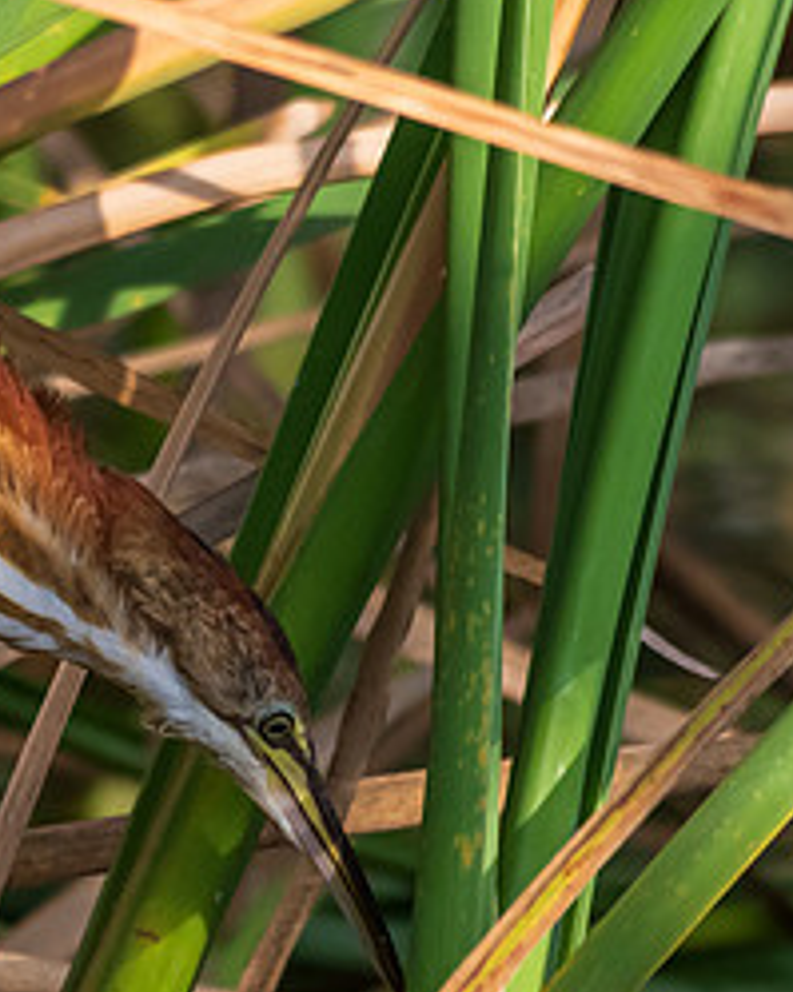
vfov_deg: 1.0
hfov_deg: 0.8
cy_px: 506
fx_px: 57771
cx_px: -52
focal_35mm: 1968
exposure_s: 1/2500
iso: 1400
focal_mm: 500
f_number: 7.1
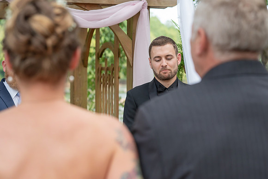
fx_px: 646
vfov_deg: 15.8
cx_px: 162
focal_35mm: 87
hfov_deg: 23.4
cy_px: 91
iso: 250
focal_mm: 70
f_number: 4
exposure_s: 1/200
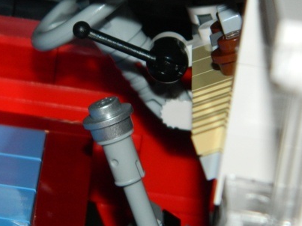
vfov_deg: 5.0
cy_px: 108
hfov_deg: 6.6
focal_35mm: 298
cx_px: 80
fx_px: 2599
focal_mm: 27
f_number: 13.9
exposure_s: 1/60
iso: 200
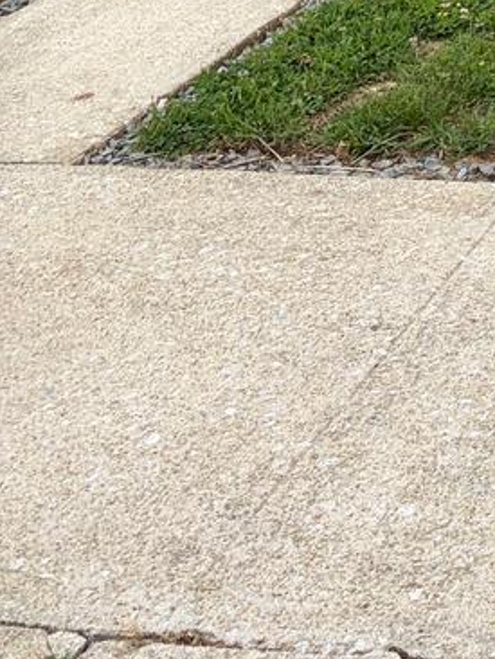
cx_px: 1035
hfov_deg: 11.9
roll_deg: +2.2
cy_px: -340
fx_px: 2076
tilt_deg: -7.6
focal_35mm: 109
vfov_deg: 16.4
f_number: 1.6
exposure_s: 1/1420
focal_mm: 5.96
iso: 50
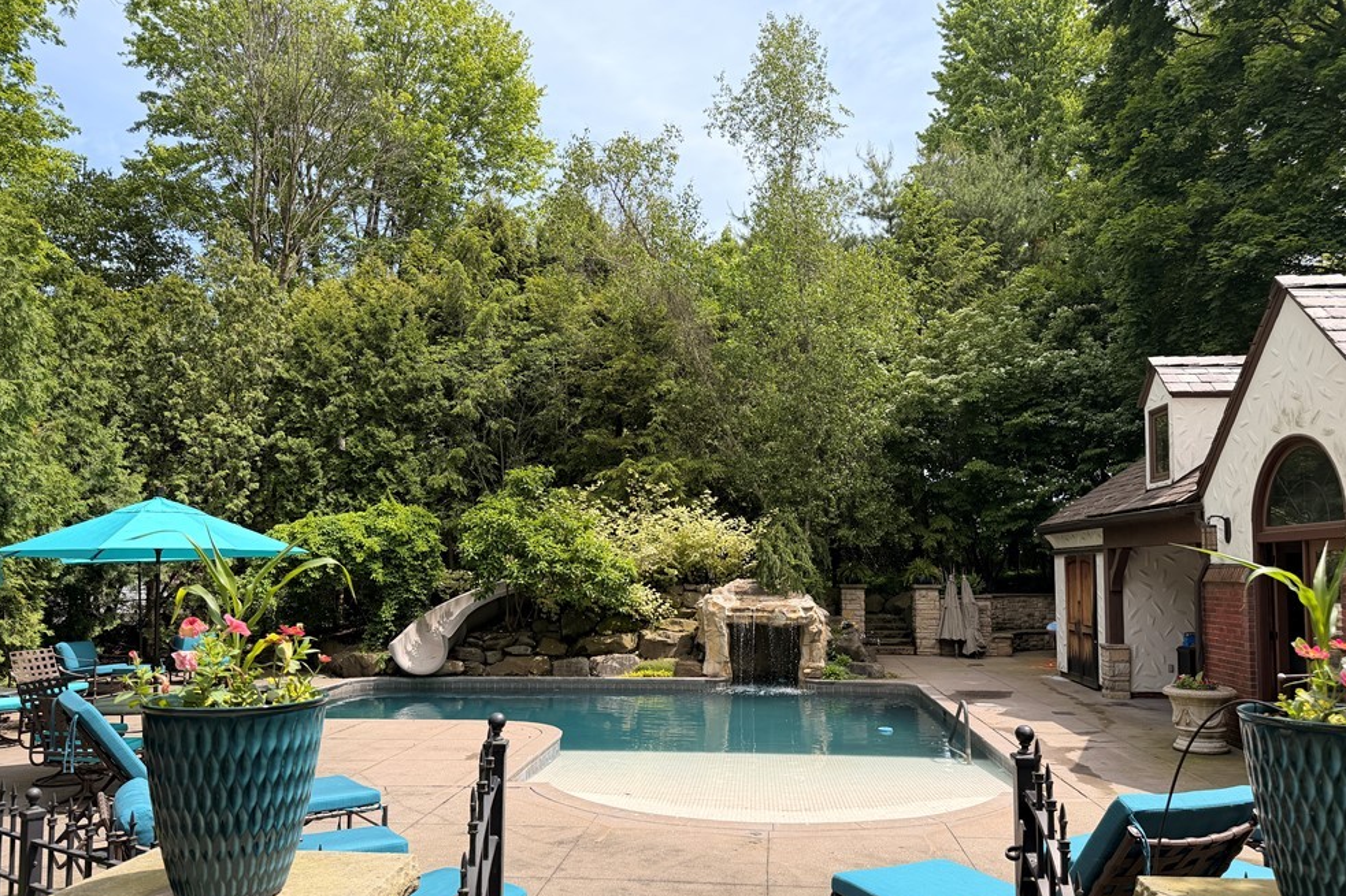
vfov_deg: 49.4
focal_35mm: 26
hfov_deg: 69.4
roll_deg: +0.0
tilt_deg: +3.7
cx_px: 690
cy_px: 501
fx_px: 972
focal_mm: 6.76
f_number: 1.78
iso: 100
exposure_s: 1/2445
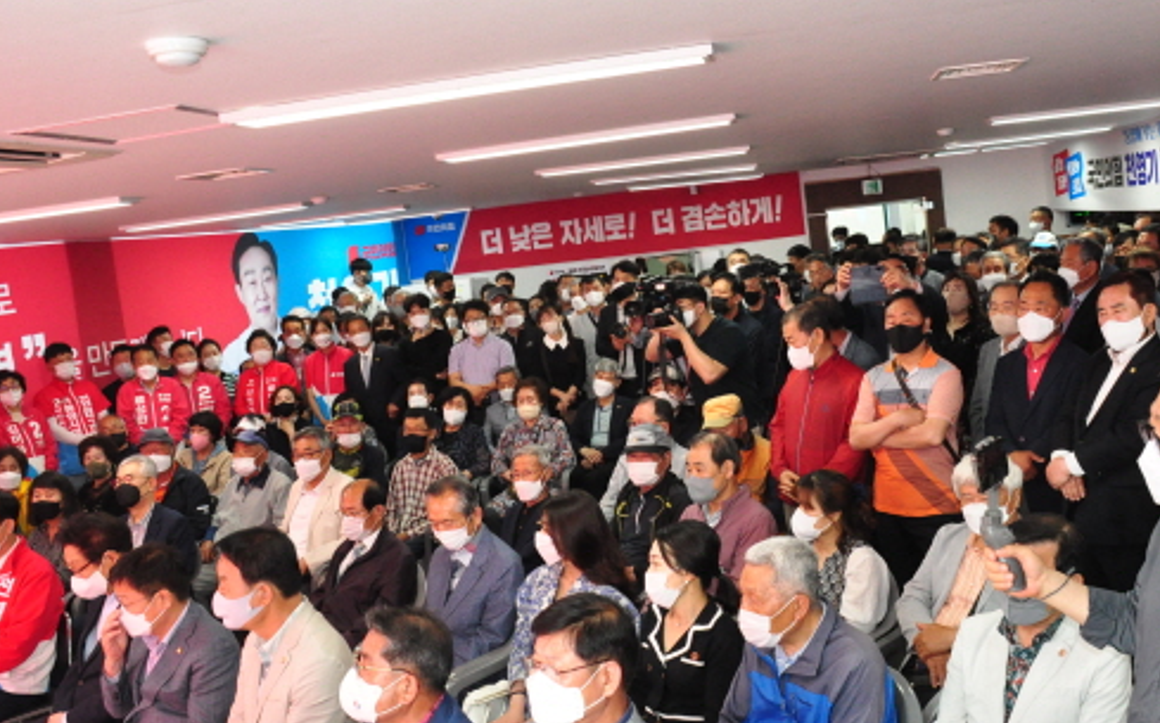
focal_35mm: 36
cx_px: 662
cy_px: 373
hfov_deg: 53.8
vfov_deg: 35.3
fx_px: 1137
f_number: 4
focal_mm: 18
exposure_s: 1/200
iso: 2000
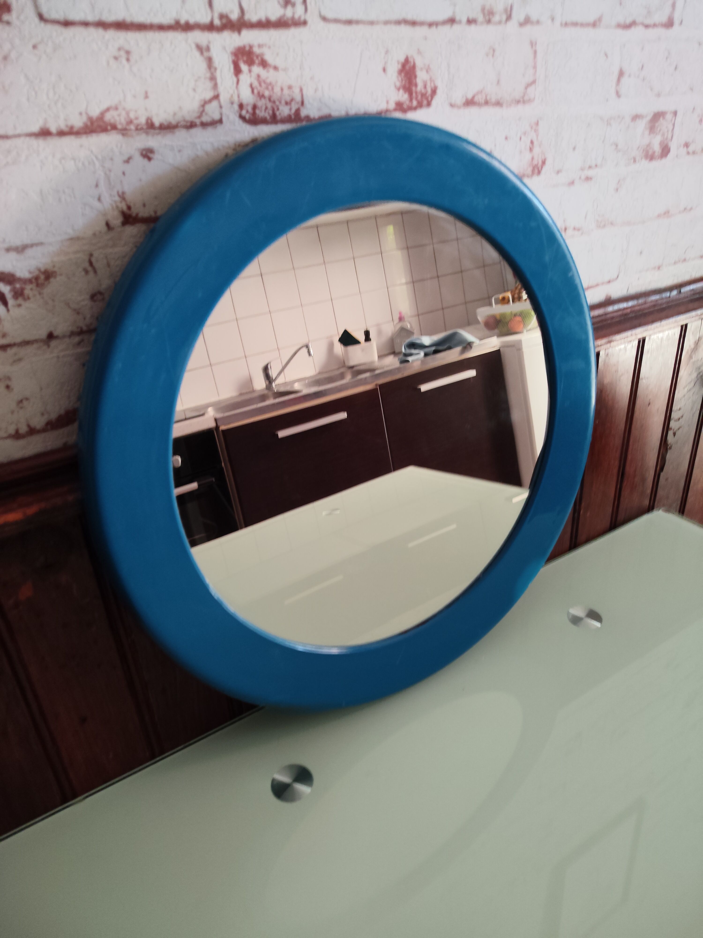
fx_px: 650
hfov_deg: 56.8
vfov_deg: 71.6
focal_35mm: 24
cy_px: 469
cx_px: 352
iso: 685
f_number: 1.7
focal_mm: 5.24
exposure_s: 1/33.3
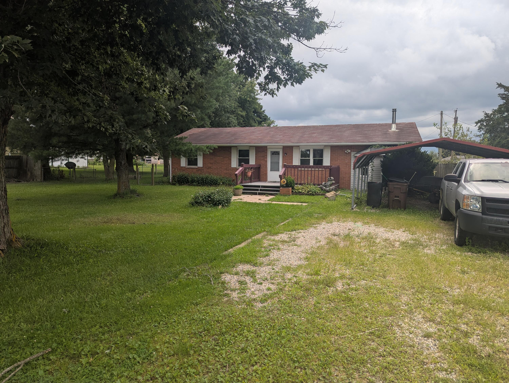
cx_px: 254
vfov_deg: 56.9
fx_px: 353
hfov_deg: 71.5
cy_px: 192
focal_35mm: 24
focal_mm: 6.81
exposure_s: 1/1414
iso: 44
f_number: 1.85
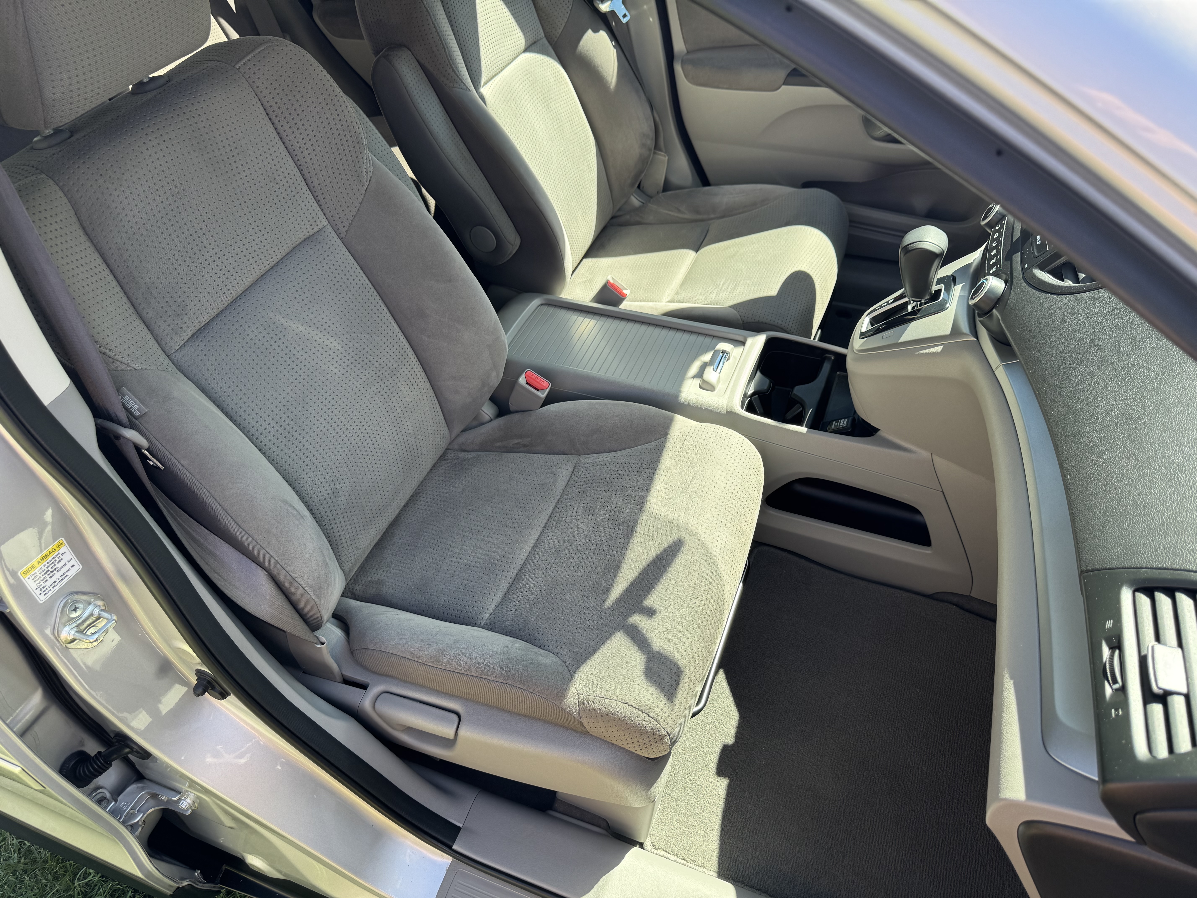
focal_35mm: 24
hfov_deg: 71.6
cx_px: 598
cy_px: 449
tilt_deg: -45.4
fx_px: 830
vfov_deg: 56.8
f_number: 1.78
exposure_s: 1/356
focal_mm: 6.76
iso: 80
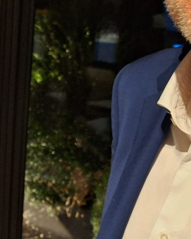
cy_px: 148
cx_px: -60
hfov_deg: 18.3
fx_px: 551
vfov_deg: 24.4
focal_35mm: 78
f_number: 1.8
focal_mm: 5.54
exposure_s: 1/20
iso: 640
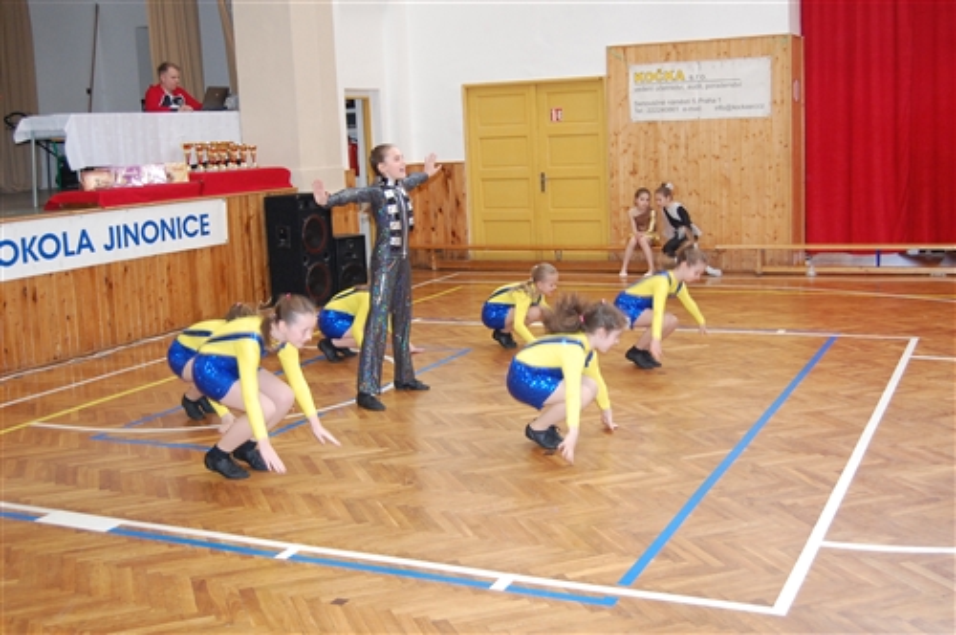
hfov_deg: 46.5
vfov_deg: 31.8
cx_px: 478
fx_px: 1114
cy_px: 318
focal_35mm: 42
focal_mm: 28
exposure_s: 1/60
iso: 1000
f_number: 4.2
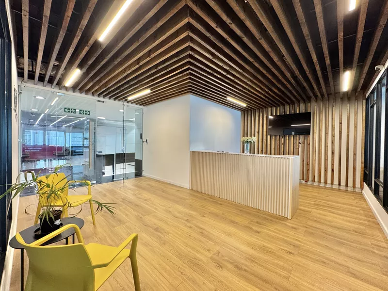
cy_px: 146
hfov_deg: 102.1
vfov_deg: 85.7
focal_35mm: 14
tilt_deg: -0.4
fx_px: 157
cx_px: 194
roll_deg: -0.9
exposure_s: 1/99
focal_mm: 2.22
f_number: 2.2
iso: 160
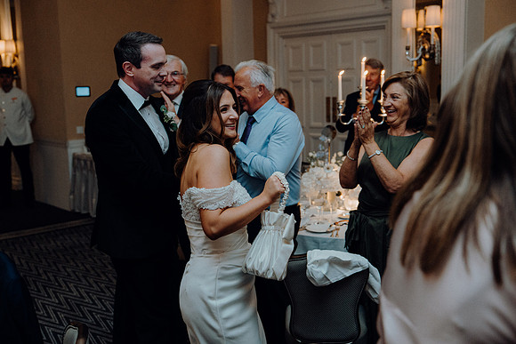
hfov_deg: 46.4
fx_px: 602
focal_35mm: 42
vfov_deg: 31.9
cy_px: 172
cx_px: 258
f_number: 3.5
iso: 2500
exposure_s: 1/160
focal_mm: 42
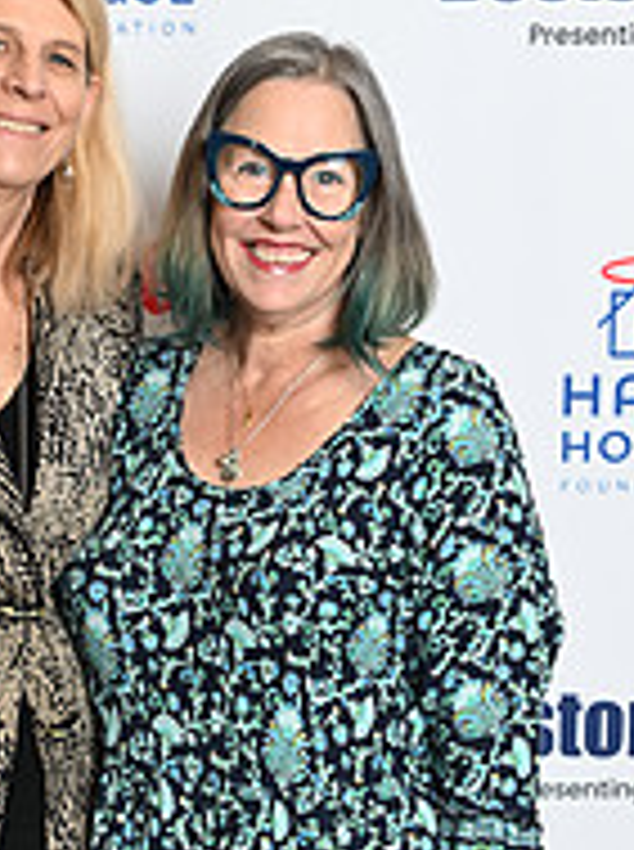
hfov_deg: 10.4
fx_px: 3479
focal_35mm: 142
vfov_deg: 13.7
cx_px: 88
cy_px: 868
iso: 200
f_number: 3.2
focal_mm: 48
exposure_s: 1/60
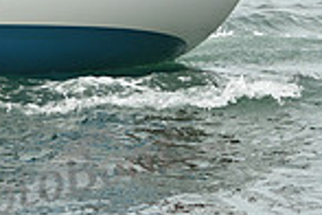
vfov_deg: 4.9
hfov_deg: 7.3
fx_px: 2477
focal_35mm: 277
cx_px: -186
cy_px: -131
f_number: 6.3
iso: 320
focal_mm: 70
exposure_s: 1/1250
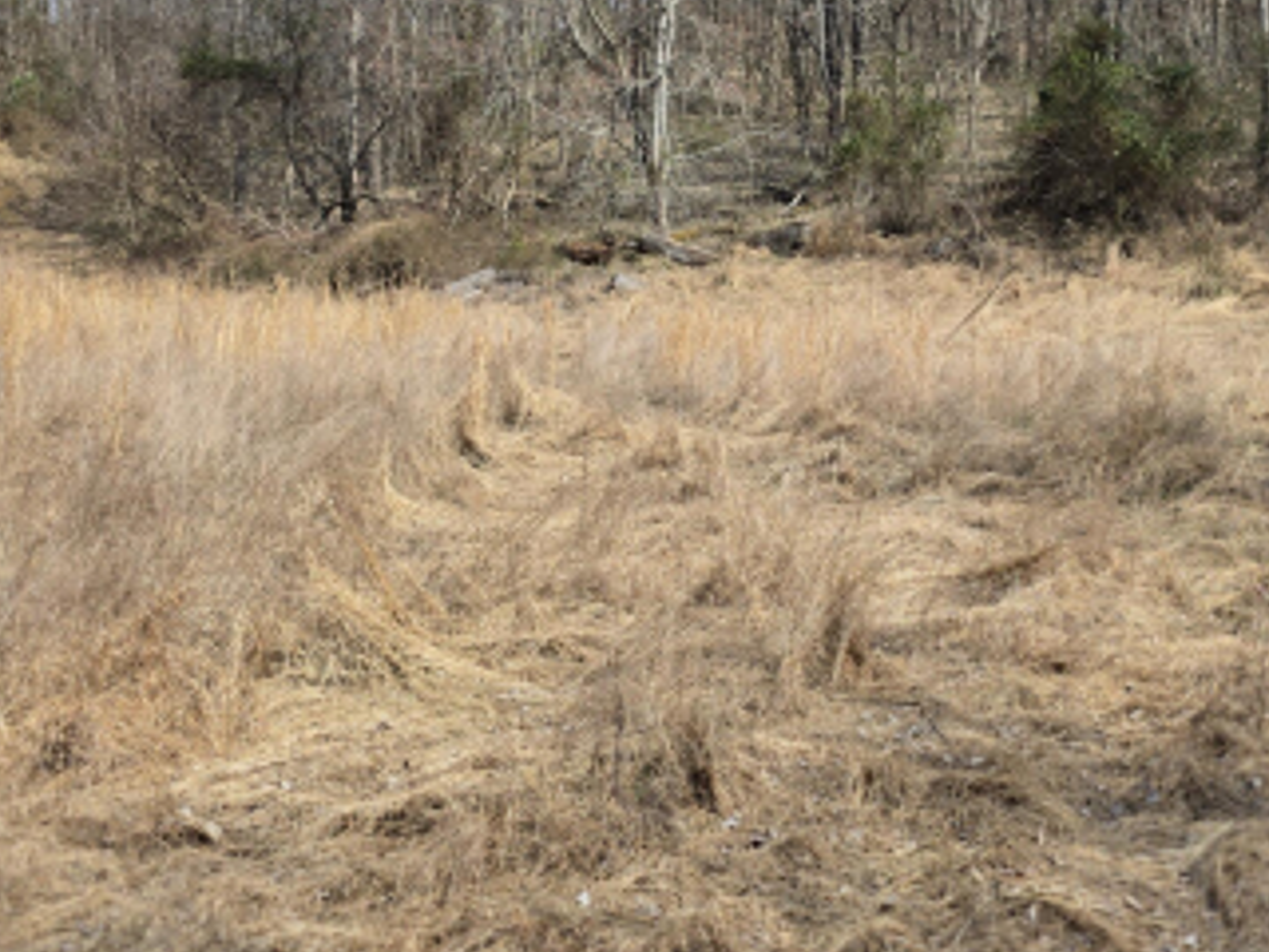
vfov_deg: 30.0
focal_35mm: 48
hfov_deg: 38.7
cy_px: 290
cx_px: 942
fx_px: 1760
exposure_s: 1/4237
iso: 80
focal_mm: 6.3
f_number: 1.7
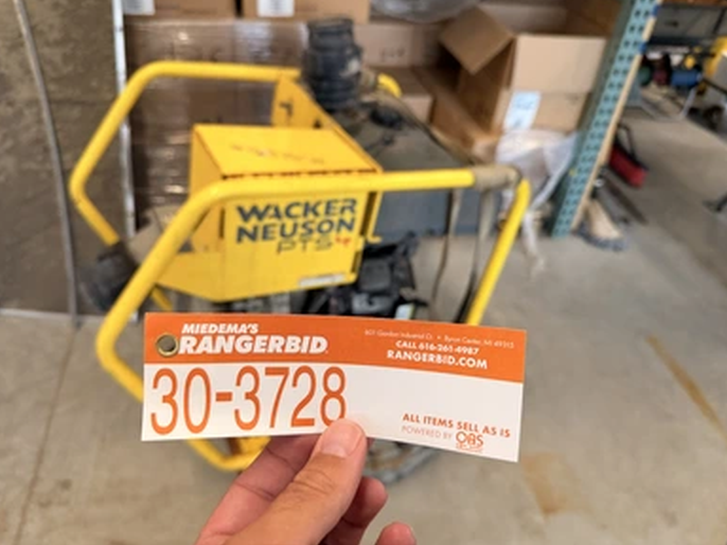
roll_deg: -5.7
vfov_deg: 54.9
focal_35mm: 25
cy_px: 263
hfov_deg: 69.4
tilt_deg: -35.6
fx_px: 525
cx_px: 354
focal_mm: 6.76
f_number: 1.78
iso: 200
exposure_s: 1/60
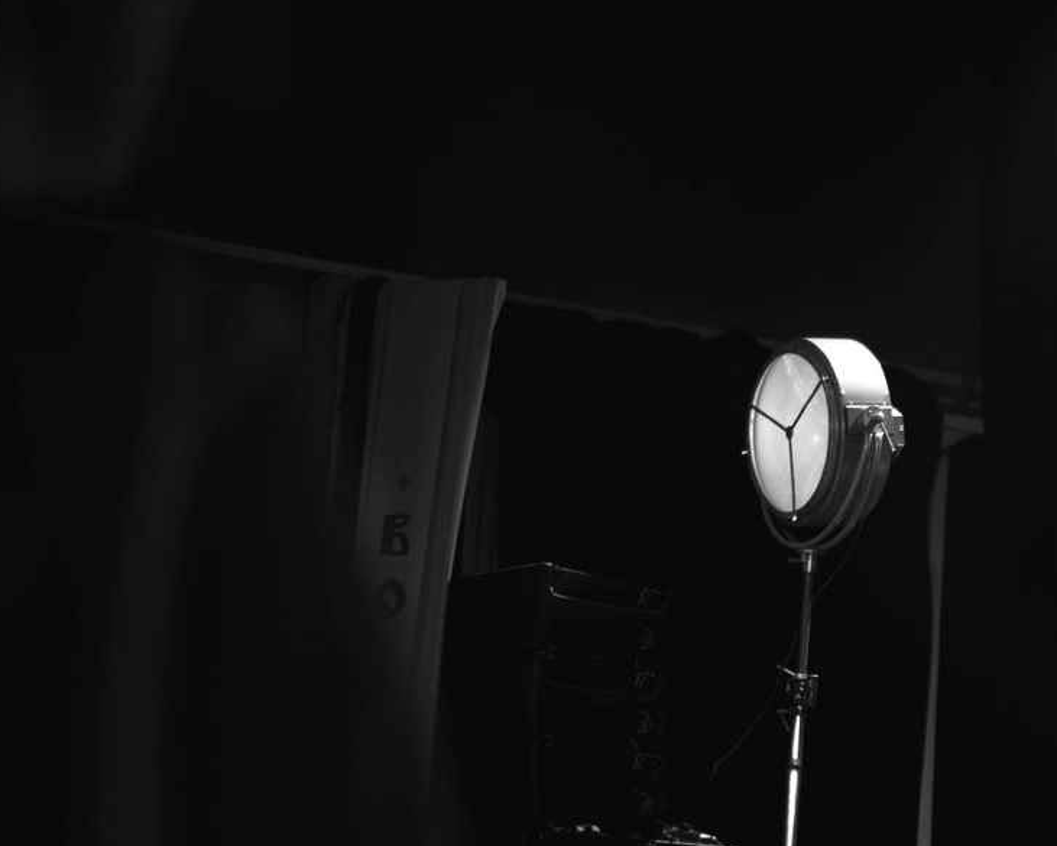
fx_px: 3598
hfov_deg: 15.7
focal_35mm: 115
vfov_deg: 13.4
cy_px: 639
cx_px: 1459
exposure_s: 1/250
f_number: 1.4
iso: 160
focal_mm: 35
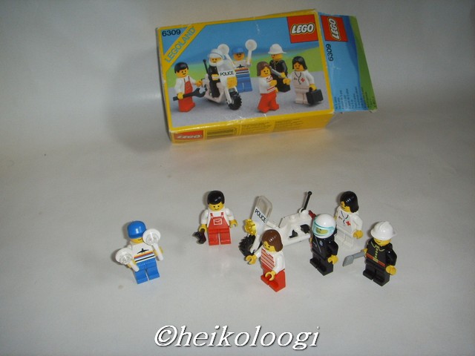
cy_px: 178
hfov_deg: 47.9
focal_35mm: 39
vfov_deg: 36.8
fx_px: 535
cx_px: 238
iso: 100
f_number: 3.5
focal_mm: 6.6
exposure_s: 1/45
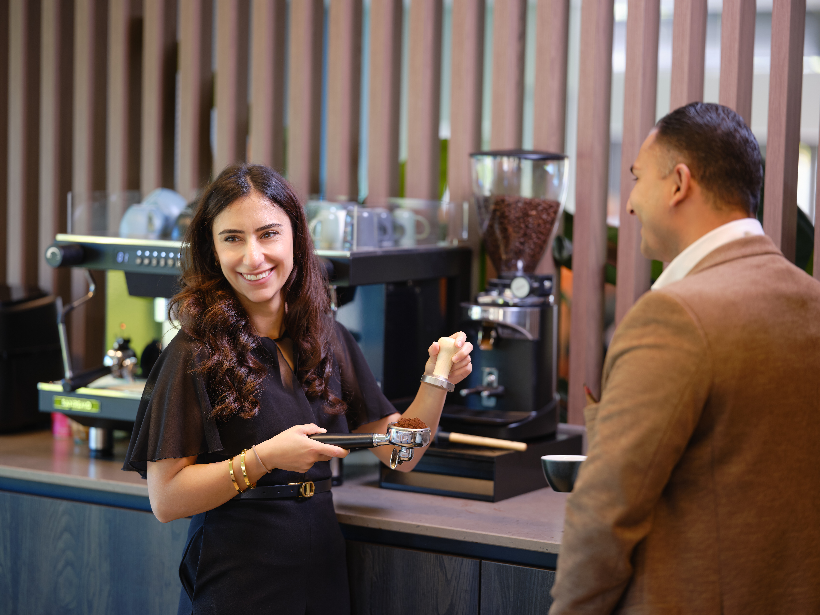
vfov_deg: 17.0
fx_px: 2061
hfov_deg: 22.5
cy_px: 308
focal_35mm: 87
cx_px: 410
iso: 160
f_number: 2
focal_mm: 110
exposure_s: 1/50
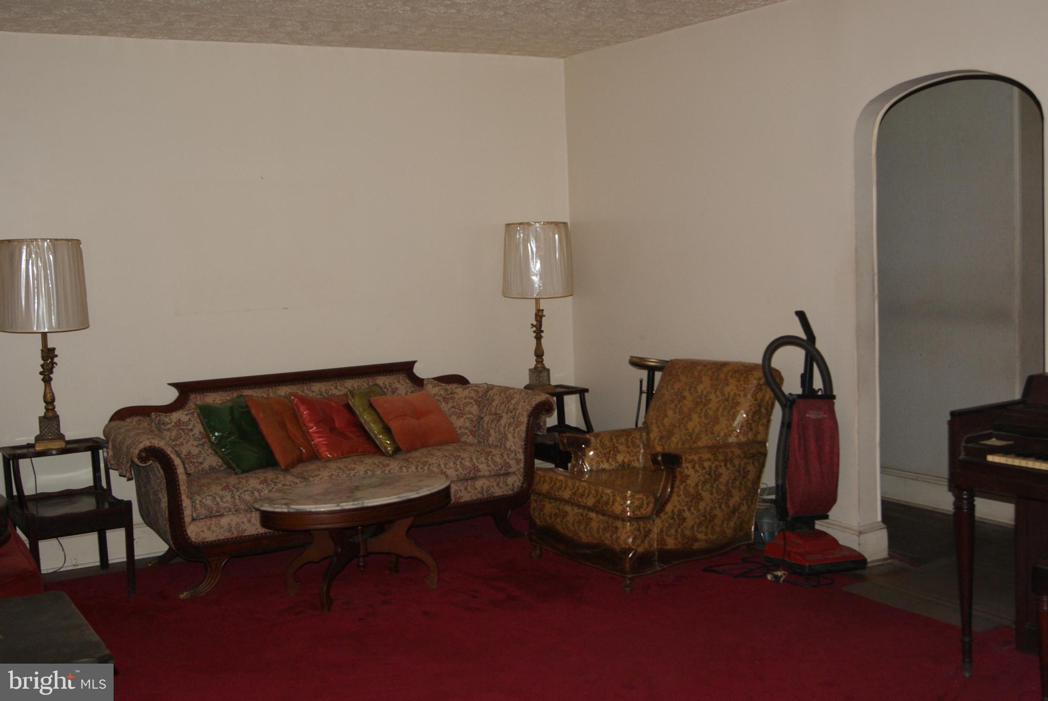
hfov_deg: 49.5
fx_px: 1136
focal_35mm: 39
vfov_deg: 34.3
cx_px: 524
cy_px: 350
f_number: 5.6
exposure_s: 1/60
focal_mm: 26
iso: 400
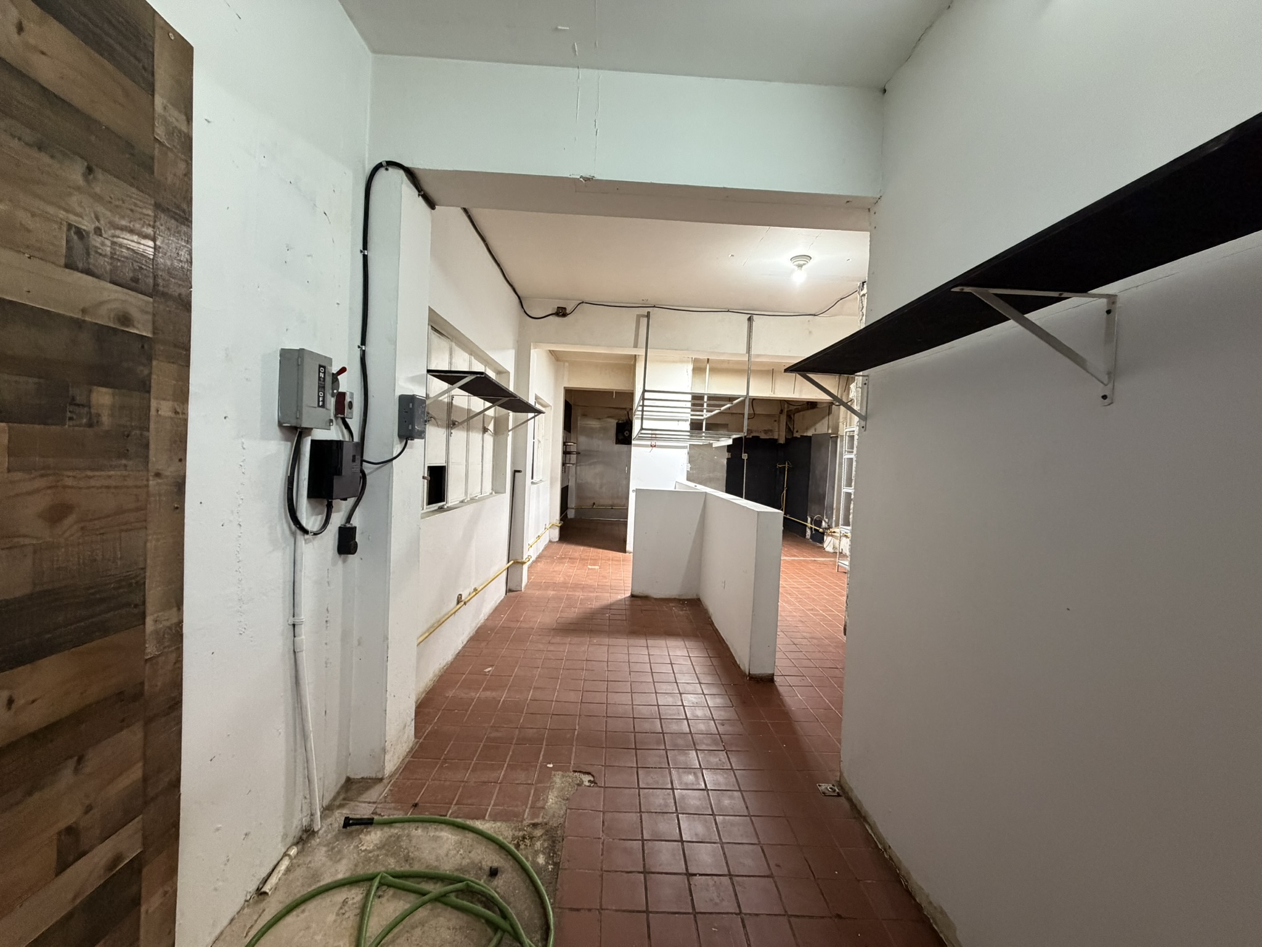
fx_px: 510
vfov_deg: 85.7
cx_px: 631
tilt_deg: -1.2
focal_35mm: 14
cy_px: 474
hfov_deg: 102.1
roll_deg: -2.7
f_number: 2.2
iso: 500
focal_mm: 2.22
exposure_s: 1/60
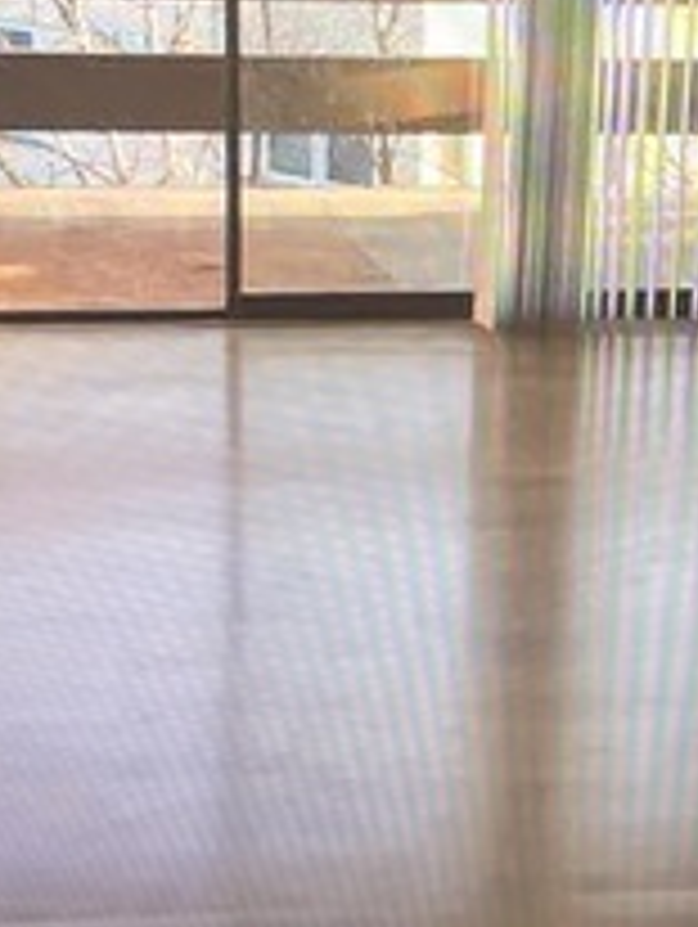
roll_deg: -0.6
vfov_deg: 22.7
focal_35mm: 84
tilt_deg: -4.2
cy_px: 112
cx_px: 669
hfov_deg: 17.3
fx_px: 2254
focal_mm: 5.7
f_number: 1.5
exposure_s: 1/60
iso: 80
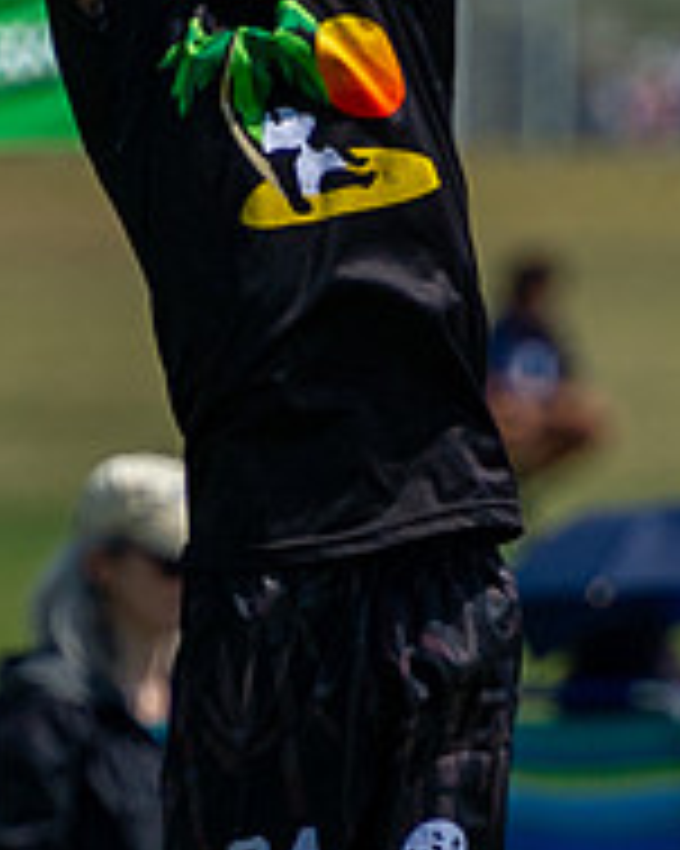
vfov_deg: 1.4
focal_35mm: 1397
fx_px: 35172
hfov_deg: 1.1
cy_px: 616
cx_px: 234
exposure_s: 1/4000
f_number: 4
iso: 320
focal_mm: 260
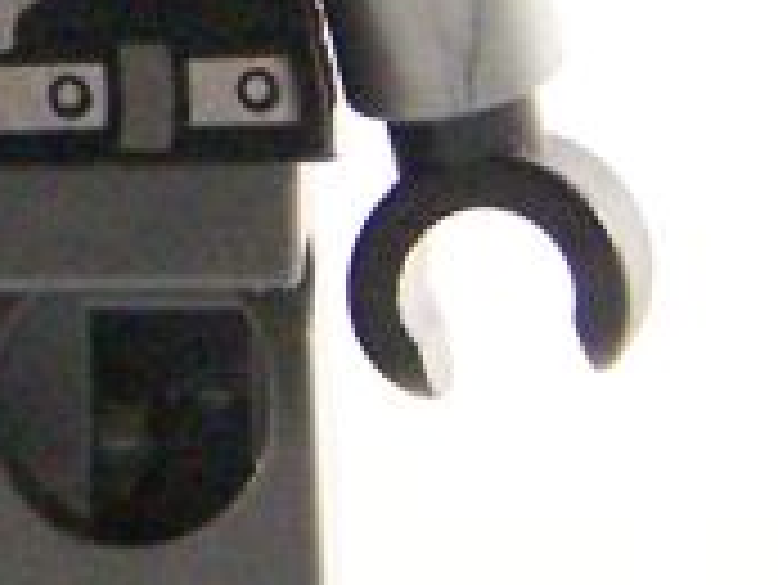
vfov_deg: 2.4
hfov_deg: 3.2
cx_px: -85
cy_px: -202
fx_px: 13944
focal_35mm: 620
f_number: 3.2
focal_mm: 17.5
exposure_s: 1/60
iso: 400
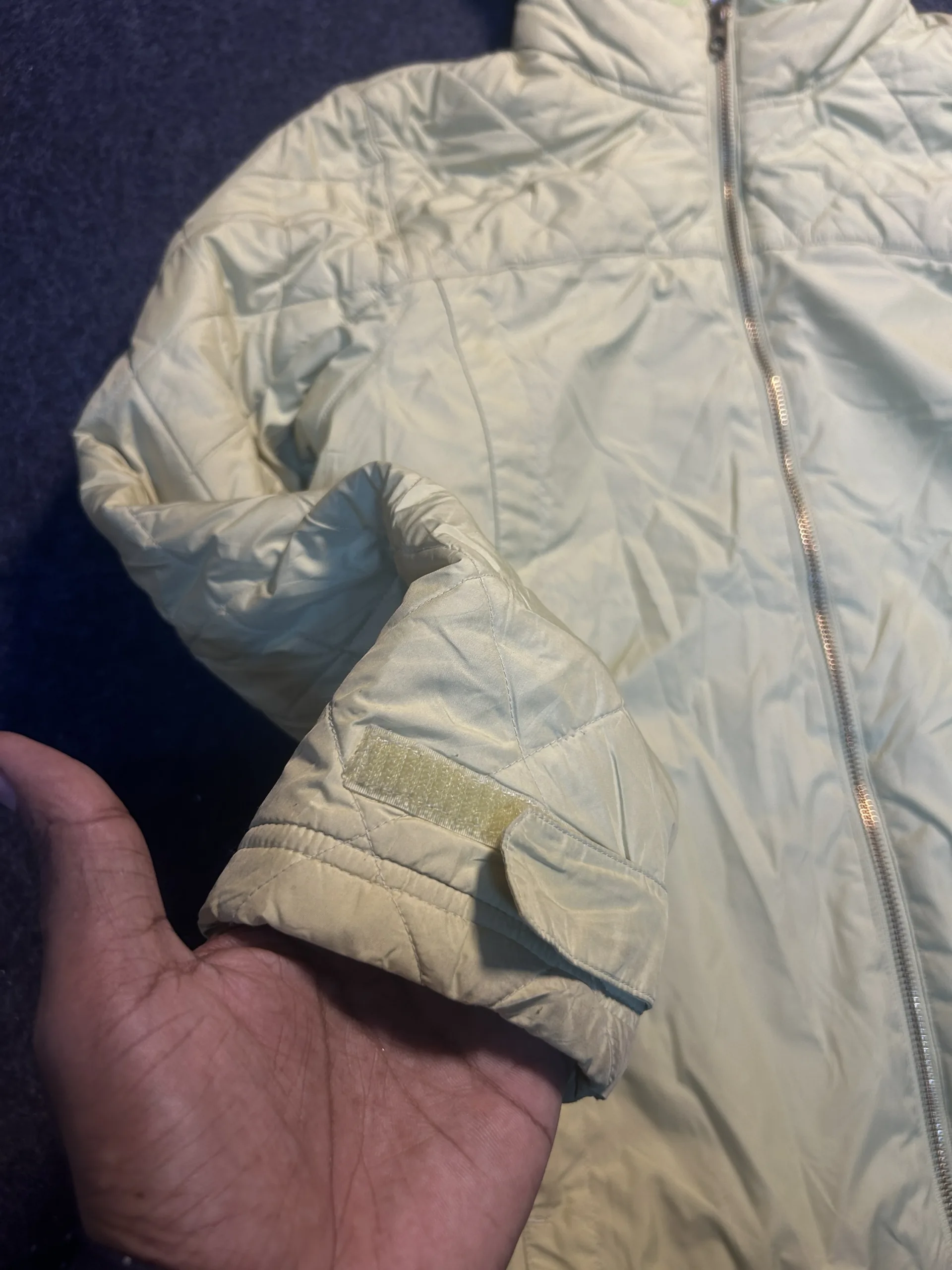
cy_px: 635
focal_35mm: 26
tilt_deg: -51.8
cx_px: 476
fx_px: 953
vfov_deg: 67.3
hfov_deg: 53.1
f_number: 1.5
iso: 80
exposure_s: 1/50
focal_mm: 5.7
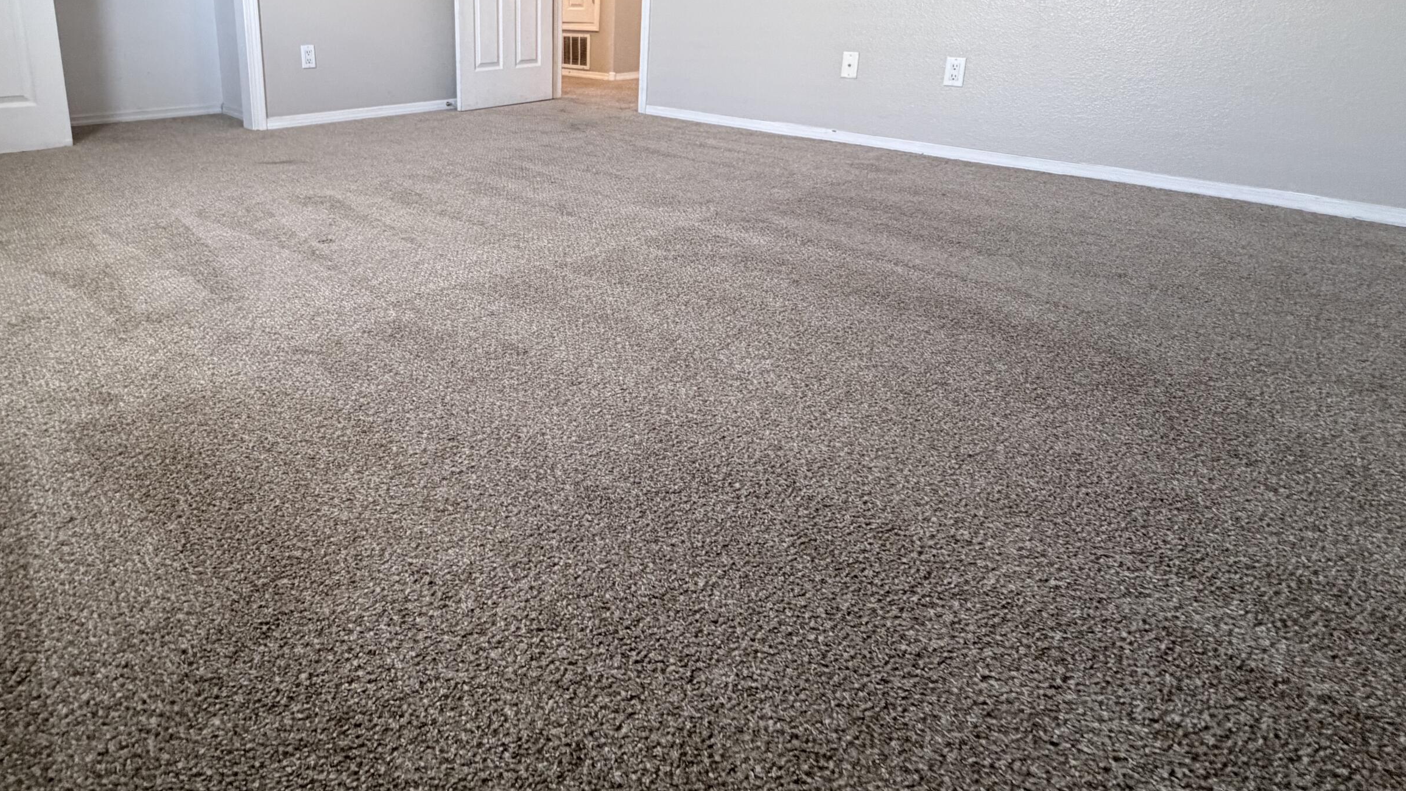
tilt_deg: -12.2
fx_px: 708
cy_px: 165
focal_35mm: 19
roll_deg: -0.4
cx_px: 537
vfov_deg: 54.6
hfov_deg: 88.0
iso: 320
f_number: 2.2
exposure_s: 1/60
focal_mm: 2.22
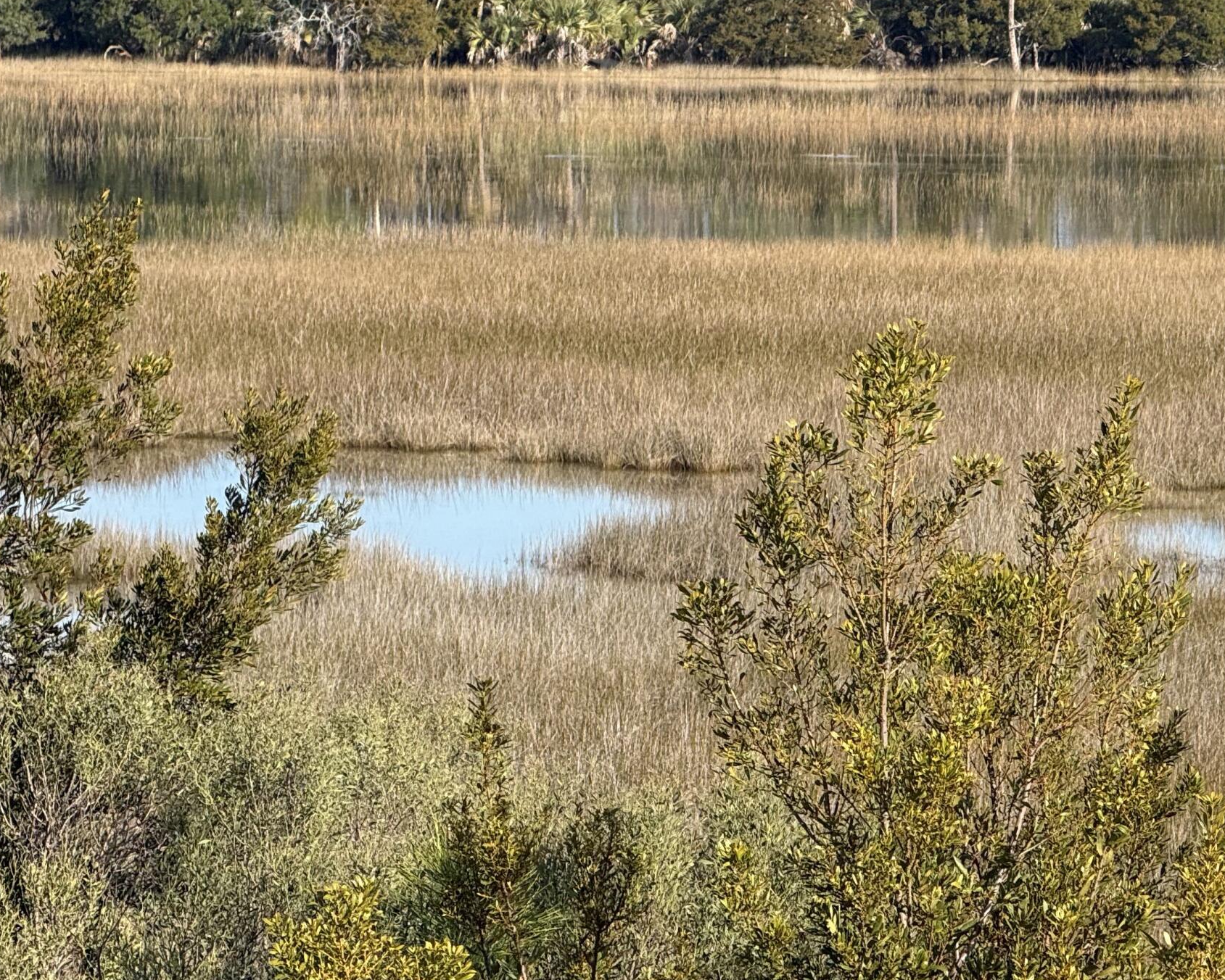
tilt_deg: -2.8
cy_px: 463
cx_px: 954
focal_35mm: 208
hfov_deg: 9.3
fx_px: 7543
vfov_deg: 7.4
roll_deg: -0.5
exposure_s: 1/1114
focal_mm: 15.66
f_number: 2.8
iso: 64
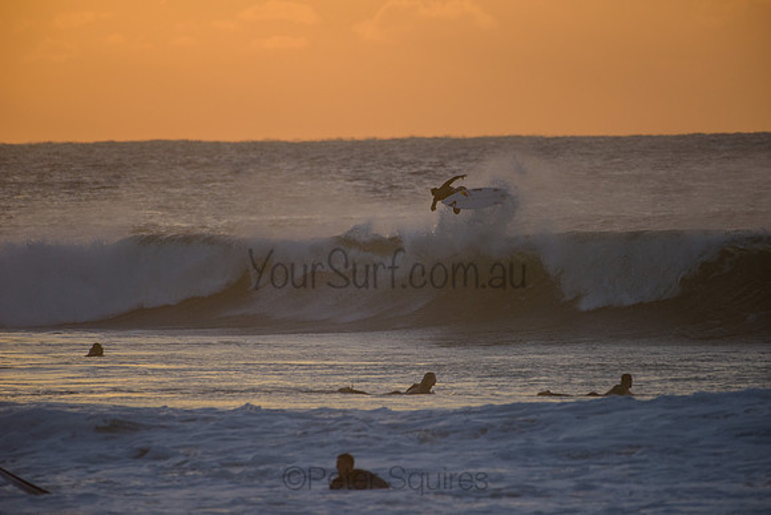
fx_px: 10710
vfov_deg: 2.8
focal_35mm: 500
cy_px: 258
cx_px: 386
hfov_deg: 4.1
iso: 800
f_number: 5.6
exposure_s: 1/2500
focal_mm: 500
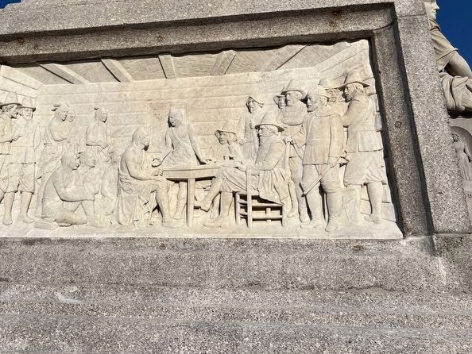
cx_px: 158
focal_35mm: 35
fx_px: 477
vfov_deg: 40.6
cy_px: 147
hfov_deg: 51.6
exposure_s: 1/7874
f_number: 1.6
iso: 50
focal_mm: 5.1
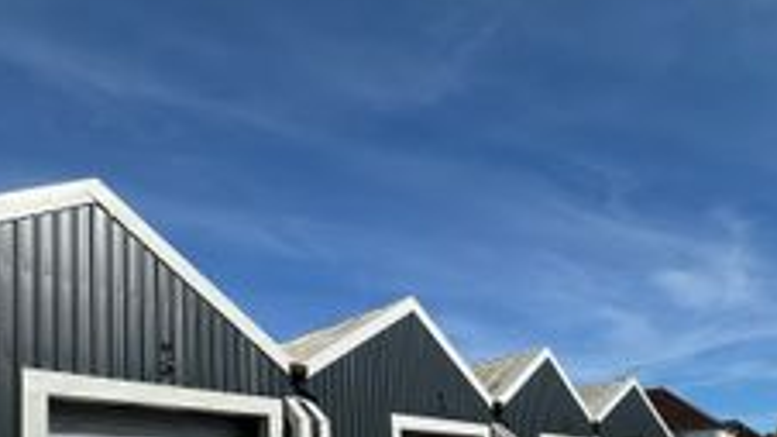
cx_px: 337
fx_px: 556
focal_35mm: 27
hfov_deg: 69.6
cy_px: 461
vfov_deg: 37.2
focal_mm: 2.22
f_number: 2.2
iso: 50
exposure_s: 1/4000
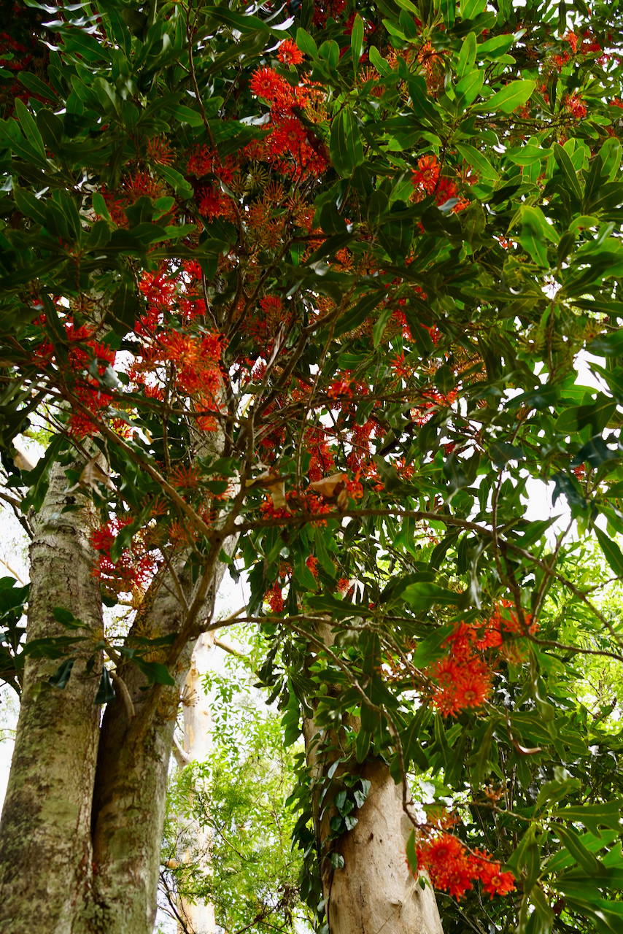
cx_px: 312
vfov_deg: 54.4
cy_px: 467
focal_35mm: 35
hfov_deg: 37.9
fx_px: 908
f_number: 5.6
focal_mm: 35
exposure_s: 1/100
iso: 100
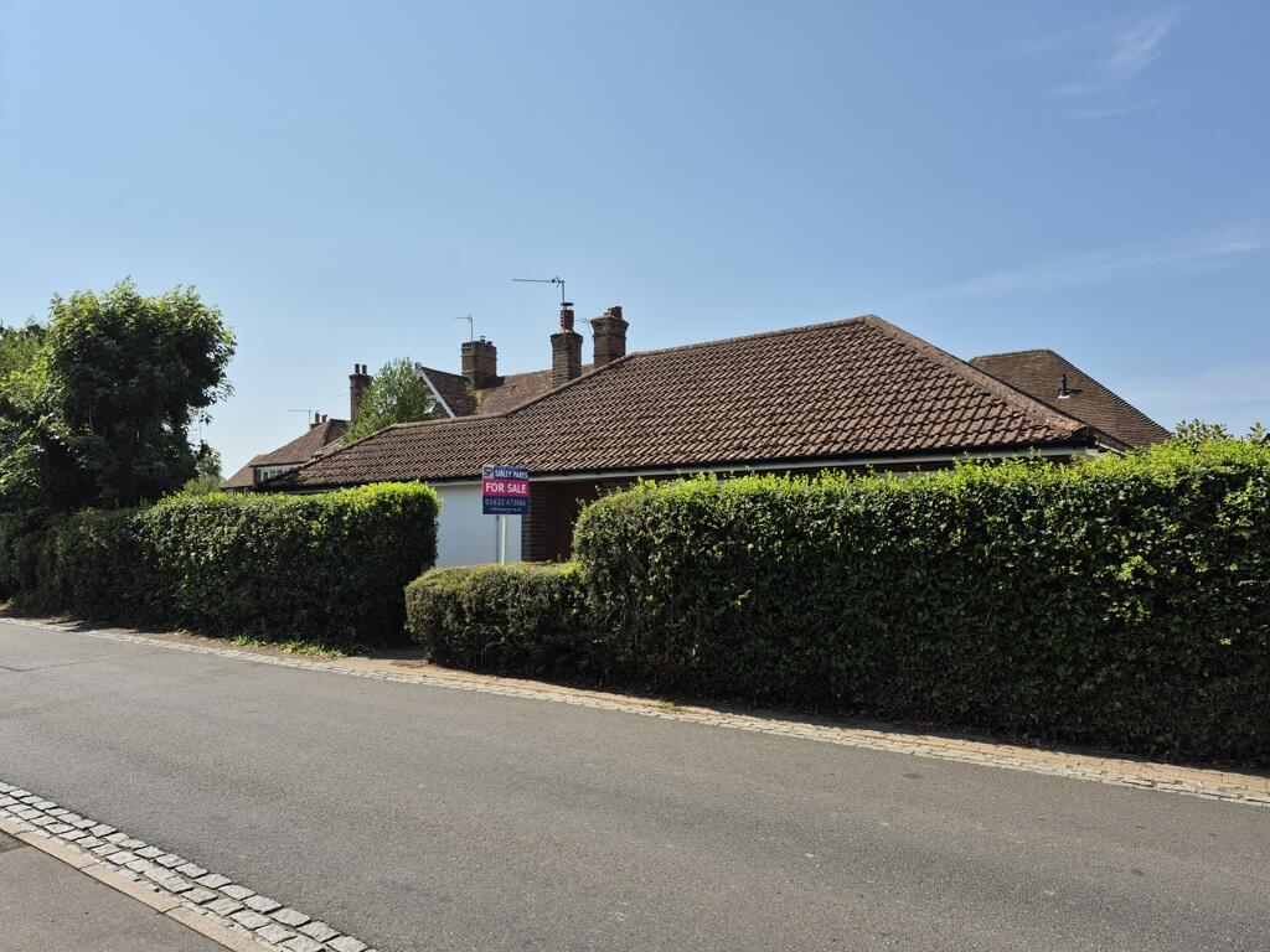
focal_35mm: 23
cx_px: 635
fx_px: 844
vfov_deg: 58.9
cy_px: 476
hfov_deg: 73.9
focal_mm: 5.4
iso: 25
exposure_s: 1/2216
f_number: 1.8
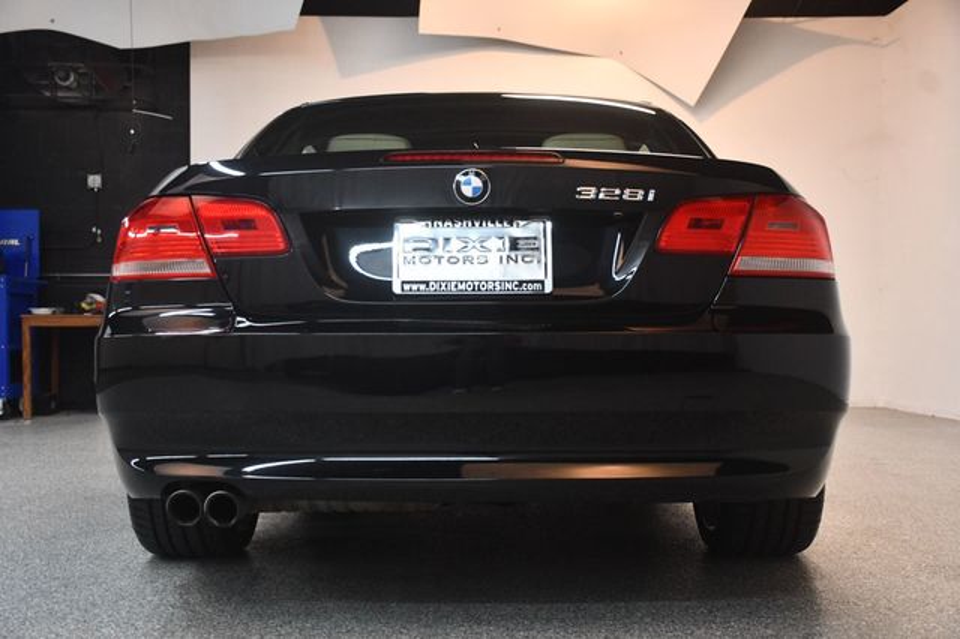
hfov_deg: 43.6
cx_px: 480
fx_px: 1199
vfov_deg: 29.8
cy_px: 320
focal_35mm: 45
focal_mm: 30
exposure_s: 1/125
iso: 2000
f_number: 4
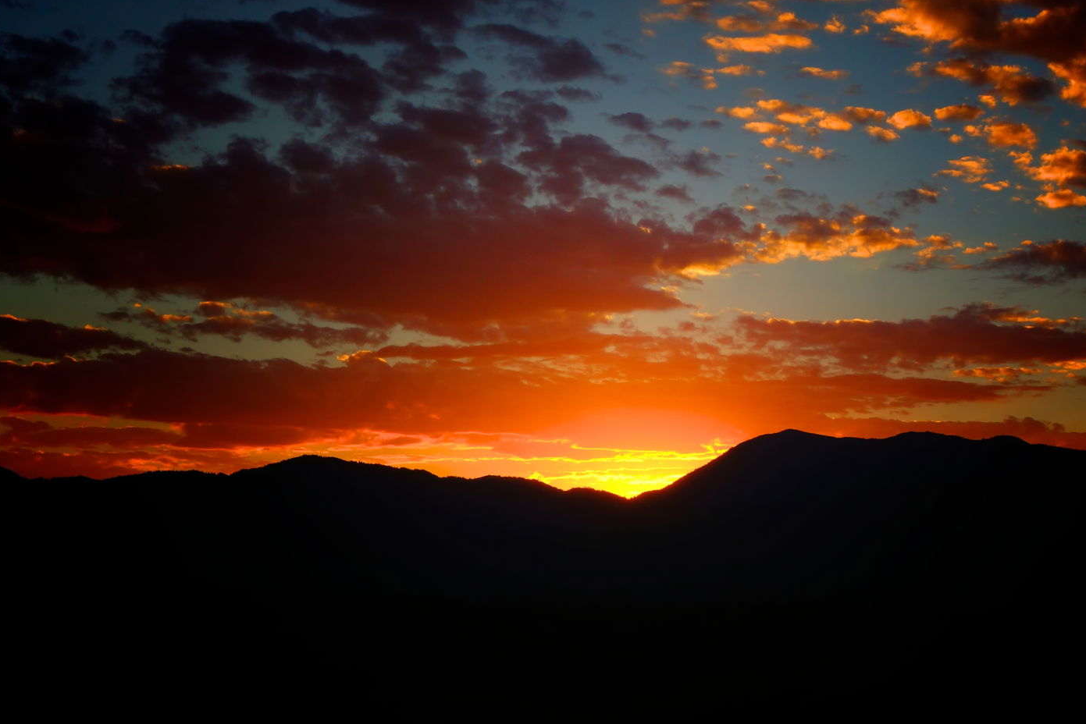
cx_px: 619
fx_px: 2082
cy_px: 346
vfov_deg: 19.7
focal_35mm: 69
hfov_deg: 29.2
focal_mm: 18.21
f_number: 11
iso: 125
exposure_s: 1/100
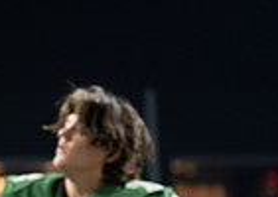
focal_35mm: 381
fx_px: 3001
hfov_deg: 5.2
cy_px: 343
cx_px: -197
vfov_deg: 3.7
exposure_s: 1/400
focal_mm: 85
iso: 2000
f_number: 2.8
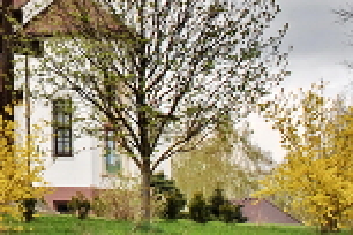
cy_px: -25
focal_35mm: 113
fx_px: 1108
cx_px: -105
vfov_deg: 11.9
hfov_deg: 17.0
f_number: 8
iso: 100
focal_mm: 22
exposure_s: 1/250
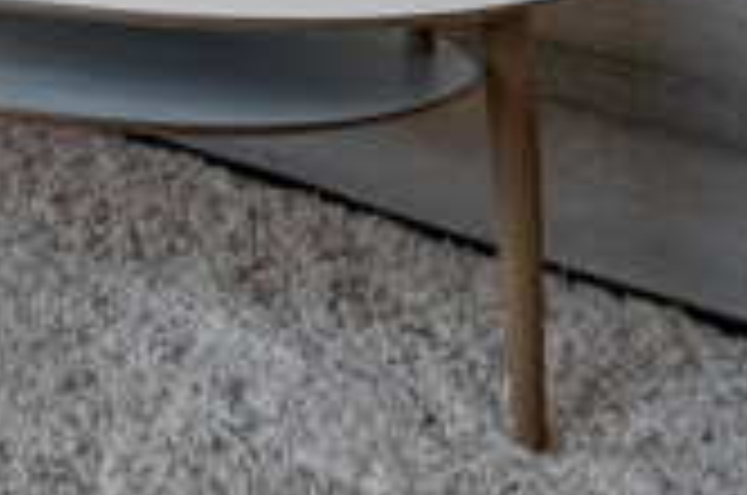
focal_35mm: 82
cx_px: -810
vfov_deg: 13.2
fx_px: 1698
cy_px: -632
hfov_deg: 17.0
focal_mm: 17
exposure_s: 1/50
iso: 400
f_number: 6.3
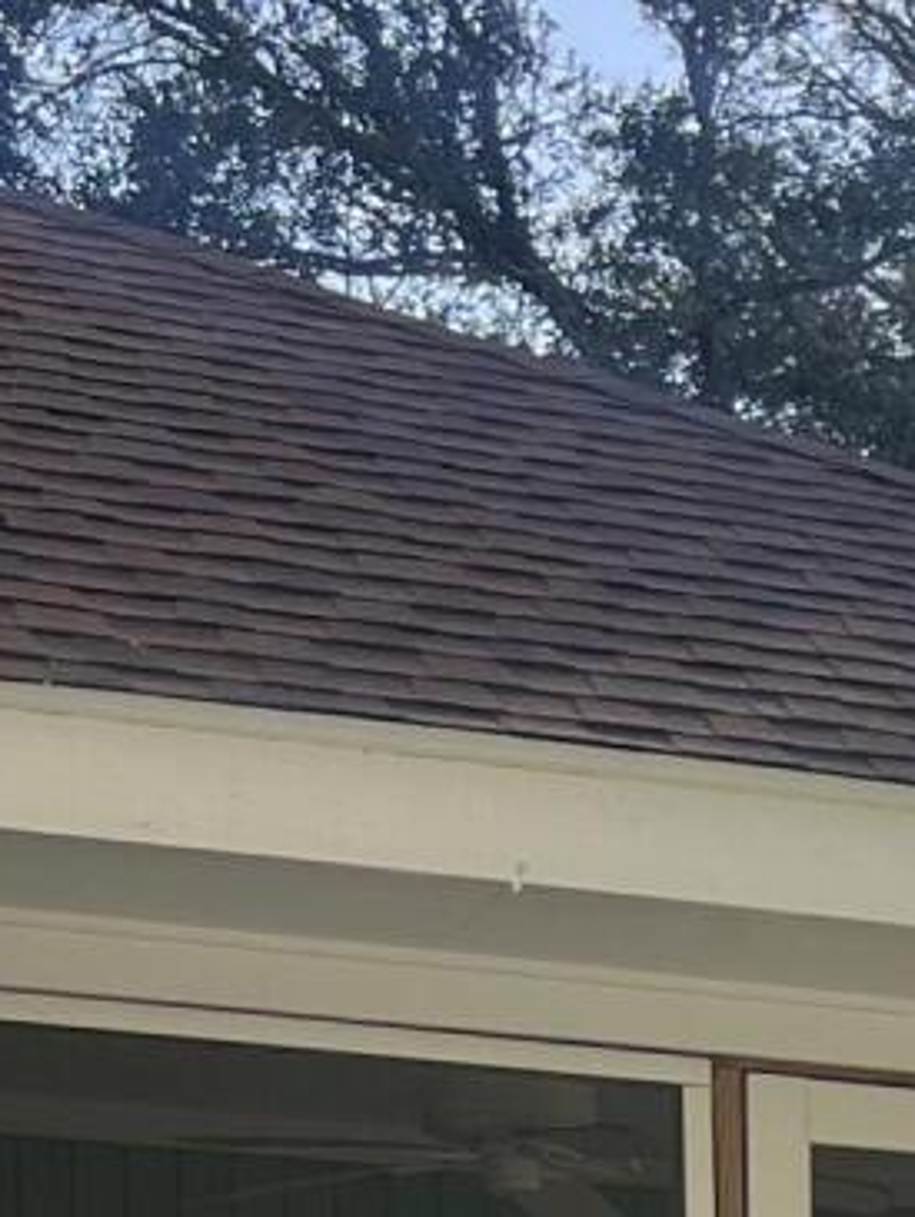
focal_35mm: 142
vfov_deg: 12.6
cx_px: 1980
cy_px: 2258
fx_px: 4999
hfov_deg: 9.6
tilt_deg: -2.5
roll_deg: -0.3
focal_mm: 5.7
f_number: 1.5
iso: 50
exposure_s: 1/1344
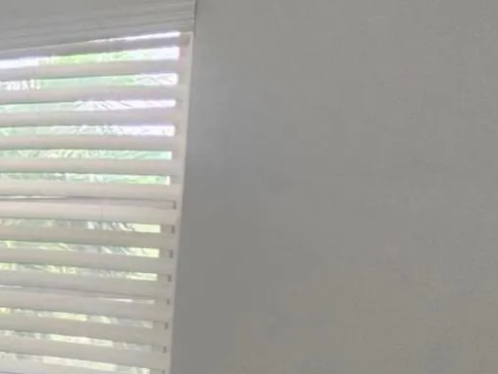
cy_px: 304
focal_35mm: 73
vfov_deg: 19.9
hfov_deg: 15.6
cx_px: -665
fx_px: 1050
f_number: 2.2
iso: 100
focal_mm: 1.74
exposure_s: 1/60
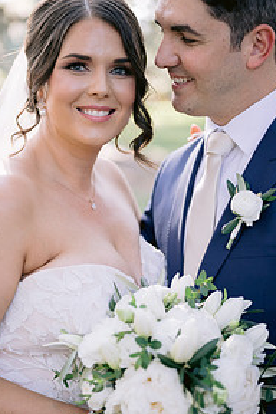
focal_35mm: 78
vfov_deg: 26.0
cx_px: 126
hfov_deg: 17.5
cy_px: 240
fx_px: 897
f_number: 1.8
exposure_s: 1/320
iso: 160
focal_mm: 50
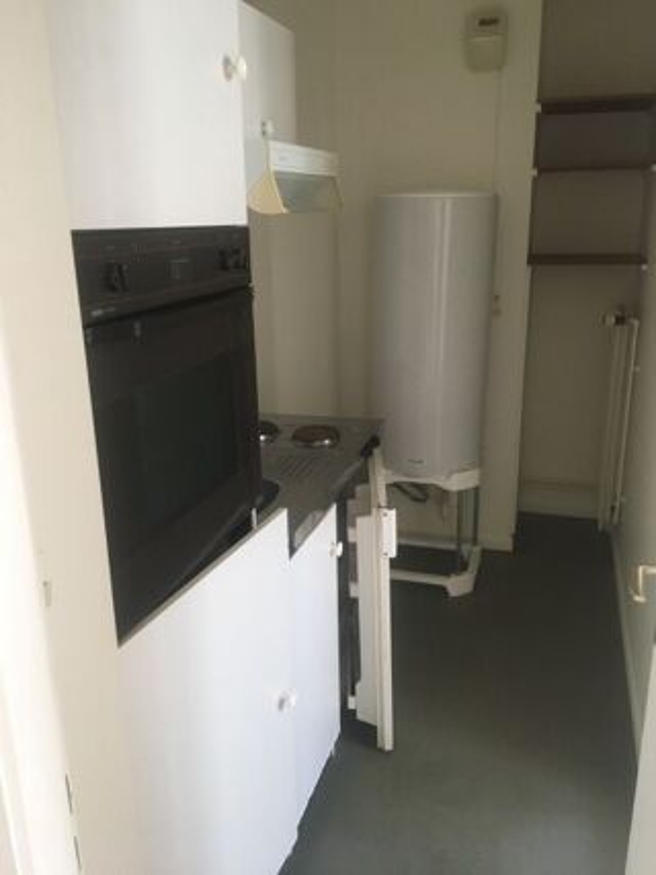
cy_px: 438
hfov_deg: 48.2
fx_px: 733
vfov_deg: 61.7
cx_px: 328
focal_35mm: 29
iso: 160
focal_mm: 4.15
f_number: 2.2
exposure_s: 1/33
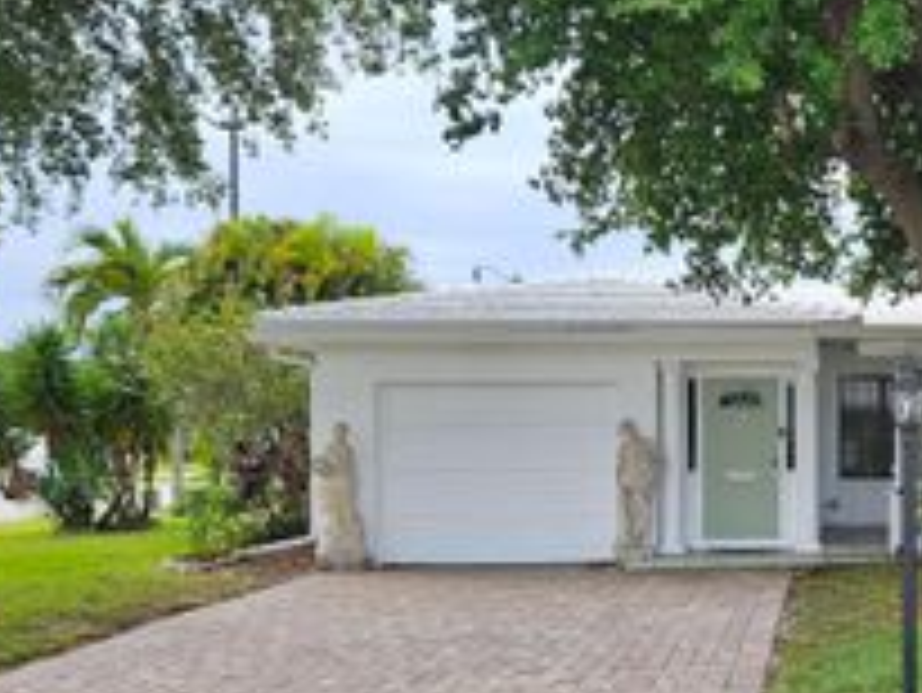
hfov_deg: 31.8
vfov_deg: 26.1
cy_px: 407
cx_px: 913
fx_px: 1492
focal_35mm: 56
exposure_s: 1/475
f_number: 1.8
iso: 25
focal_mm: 5.4
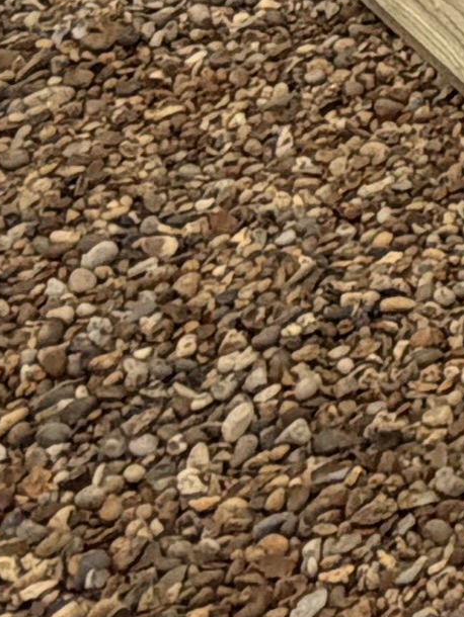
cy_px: -526
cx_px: 1621
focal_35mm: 131
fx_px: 2340
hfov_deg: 8.4
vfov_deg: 13.4
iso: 64
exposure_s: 1/502
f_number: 2.2
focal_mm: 2.22
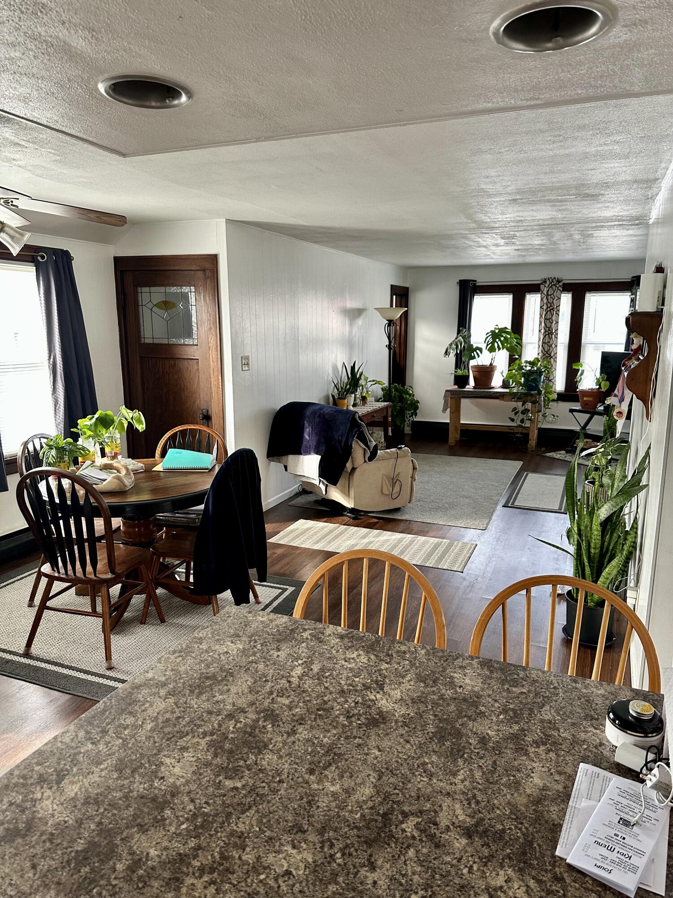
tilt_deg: -10.4
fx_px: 622
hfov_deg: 56.8
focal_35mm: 24
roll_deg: -0.8
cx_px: 336
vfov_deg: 71.6
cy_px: 449
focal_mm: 6.86
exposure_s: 1/78
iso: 250
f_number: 1.78
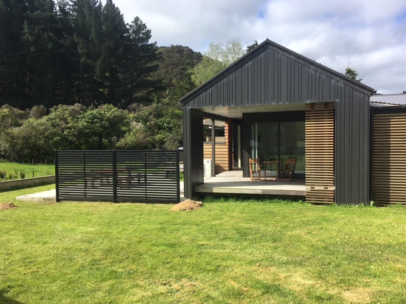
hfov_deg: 61.7
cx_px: 203
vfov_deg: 48.2
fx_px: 340
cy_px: 152
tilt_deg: -4.2
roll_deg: +0.8
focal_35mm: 29
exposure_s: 1/1166
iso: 25
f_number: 2.2
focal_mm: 4.15
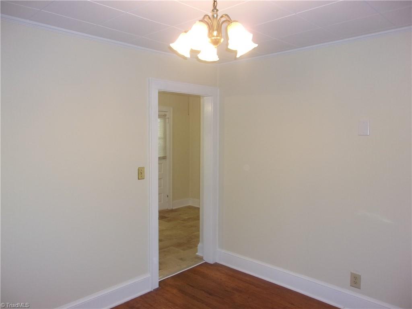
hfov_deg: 65.3
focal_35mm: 27
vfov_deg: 51.4
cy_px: 154
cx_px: 206
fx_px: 321
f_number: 3
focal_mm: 4.9
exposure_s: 1/34
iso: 160
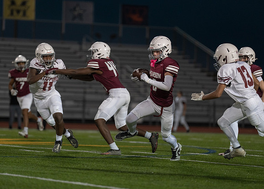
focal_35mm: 221
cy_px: 98
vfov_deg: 6.5
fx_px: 1658
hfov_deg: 9.1
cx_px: 117
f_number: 2.8
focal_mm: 200
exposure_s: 1/1000
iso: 1250
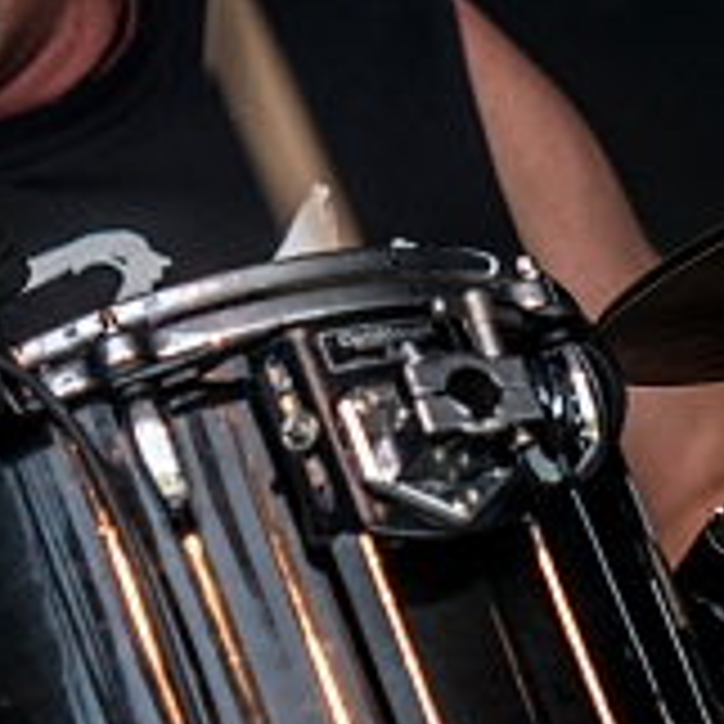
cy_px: 310
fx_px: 16209
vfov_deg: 2.6
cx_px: 625
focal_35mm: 685
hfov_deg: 2.6
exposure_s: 1/100
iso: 100
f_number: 2.8
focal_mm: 120
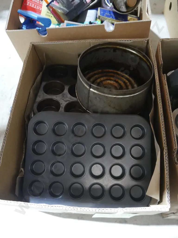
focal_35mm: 28
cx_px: 89
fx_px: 192
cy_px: 119
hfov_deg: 49.7
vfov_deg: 63.4
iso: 3200
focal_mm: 14
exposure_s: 1/40
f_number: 3.5
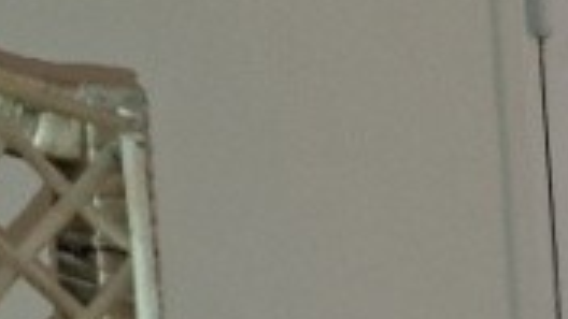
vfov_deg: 7.7
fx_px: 2289
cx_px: 1349
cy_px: 596
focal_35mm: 152
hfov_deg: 11.7
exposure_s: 1/50
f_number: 1.8
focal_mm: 5.23
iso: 400
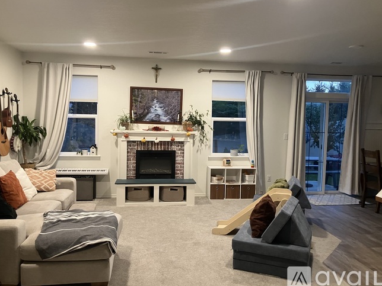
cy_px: 142
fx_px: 320
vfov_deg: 48.2
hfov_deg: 61.6
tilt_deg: -3.2
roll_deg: -1.1
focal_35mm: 29
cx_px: 185
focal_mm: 3.99
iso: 200
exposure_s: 1/60
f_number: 1.8
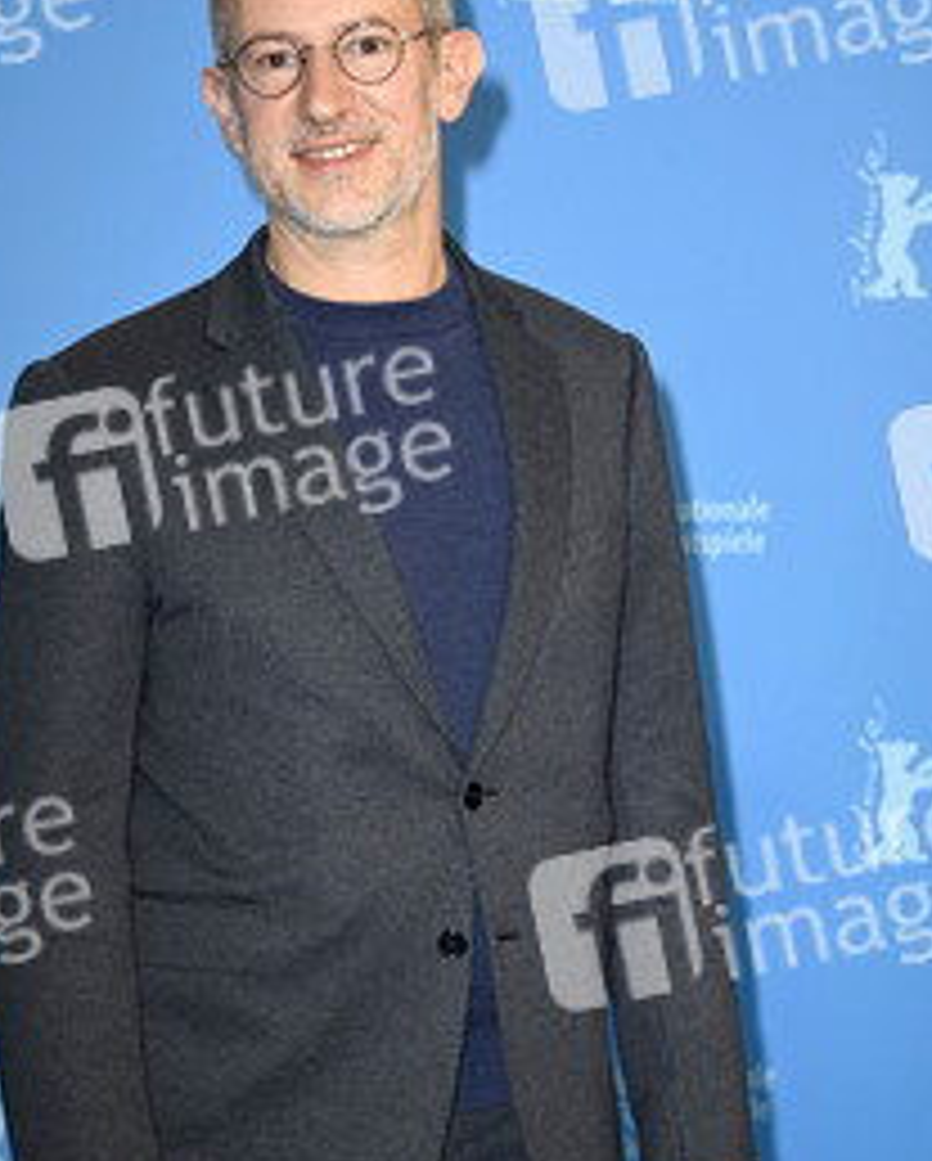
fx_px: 4096
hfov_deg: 13.0
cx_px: 351
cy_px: 680
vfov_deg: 16.1
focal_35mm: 119
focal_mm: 82
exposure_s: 1/200
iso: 800
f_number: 5
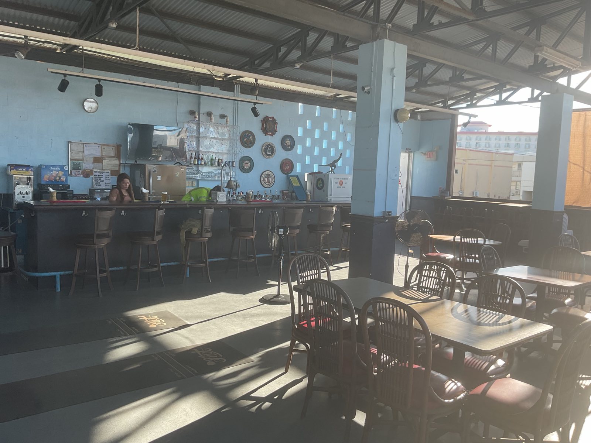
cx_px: 296
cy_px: 222
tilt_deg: -6.8
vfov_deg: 48.2
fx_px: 495
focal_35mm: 29
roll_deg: -1.5
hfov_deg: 61.7
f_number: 1.8
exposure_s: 1/216
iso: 16
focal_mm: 3
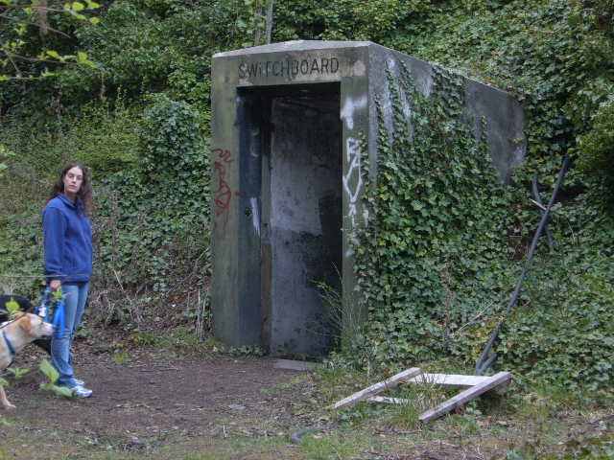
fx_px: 1508
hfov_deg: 23.0
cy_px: 230
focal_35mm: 85
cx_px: 307
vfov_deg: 17.4
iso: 76
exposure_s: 1/45
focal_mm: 14.1
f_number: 4.2
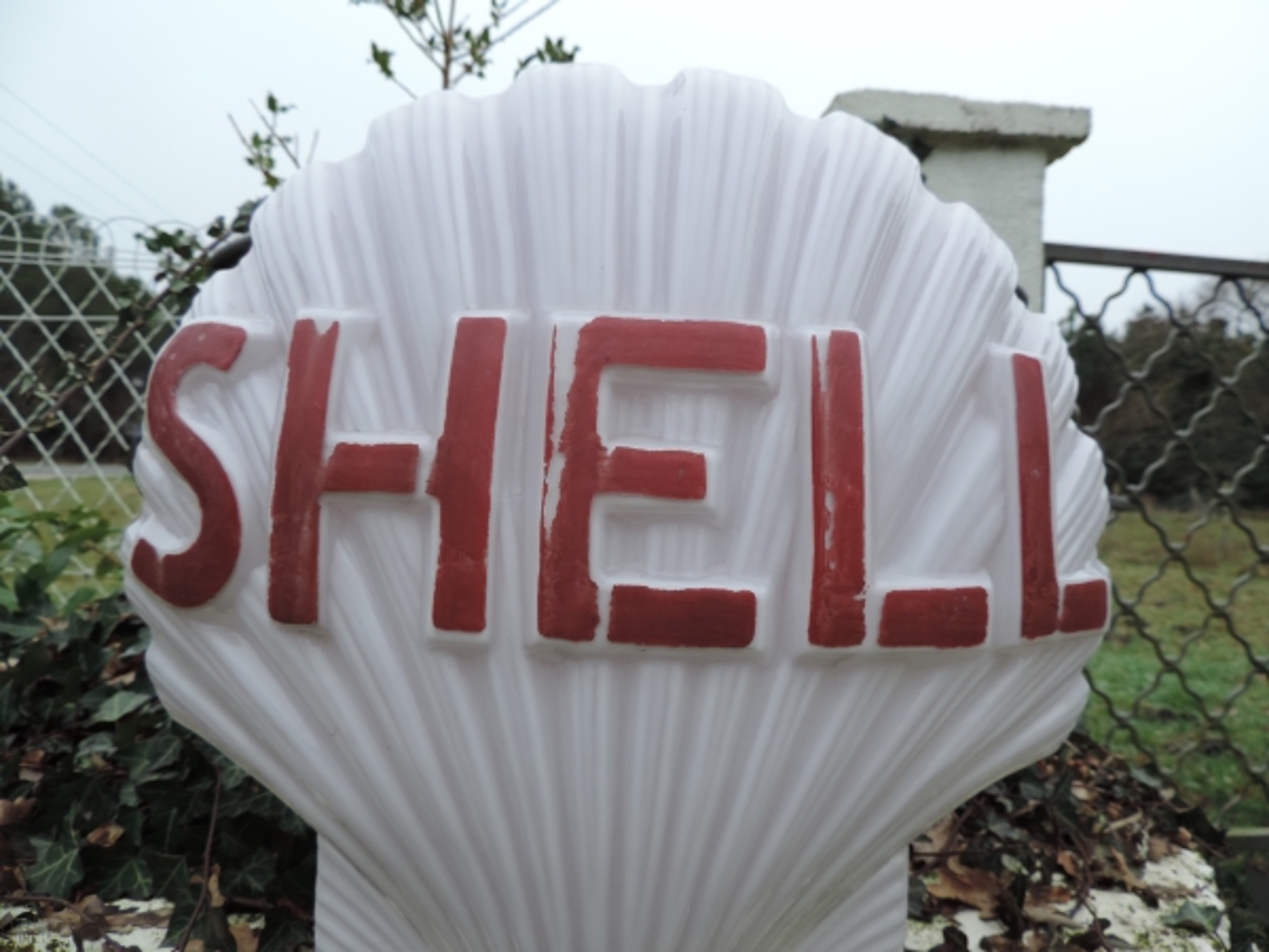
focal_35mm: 24
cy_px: 476
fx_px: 880
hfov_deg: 71.6
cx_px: 634
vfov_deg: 56.8
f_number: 3
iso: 80
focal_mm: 4.3
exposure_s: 1/250
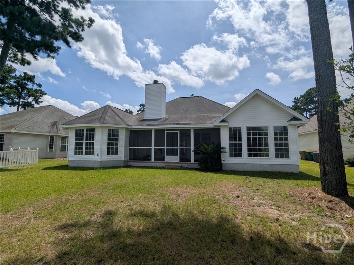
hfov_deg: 94.5
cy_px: 132
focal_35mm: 16
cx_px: 177
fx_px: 164
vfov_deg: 78.1
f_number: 2.2
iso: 49
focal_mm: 2.35
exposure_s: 1/3717
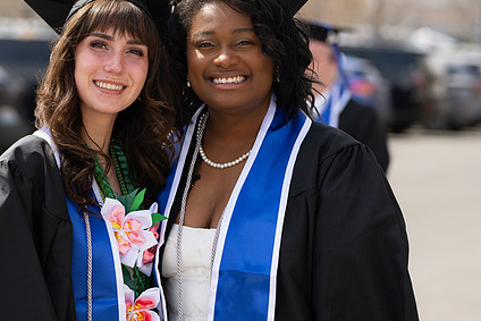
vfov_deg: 8.2
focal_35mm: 167
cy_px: 114
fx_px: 2232
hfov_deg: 12.3
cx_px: 189
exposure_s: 1/400
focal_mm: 102
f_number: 4
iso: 100
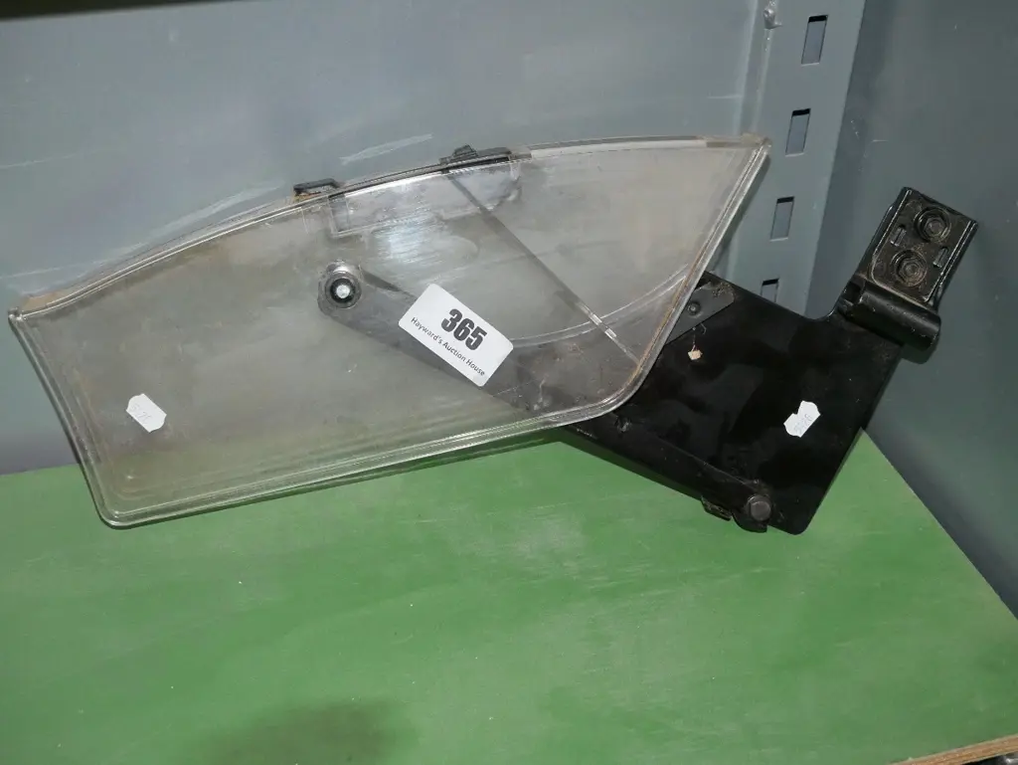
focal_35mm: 60
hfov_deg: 32.2
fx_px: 1765
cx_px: 509
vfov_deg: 24.4
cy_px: 382
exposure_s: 1/125
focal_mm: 30
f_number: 5.6
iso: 3200
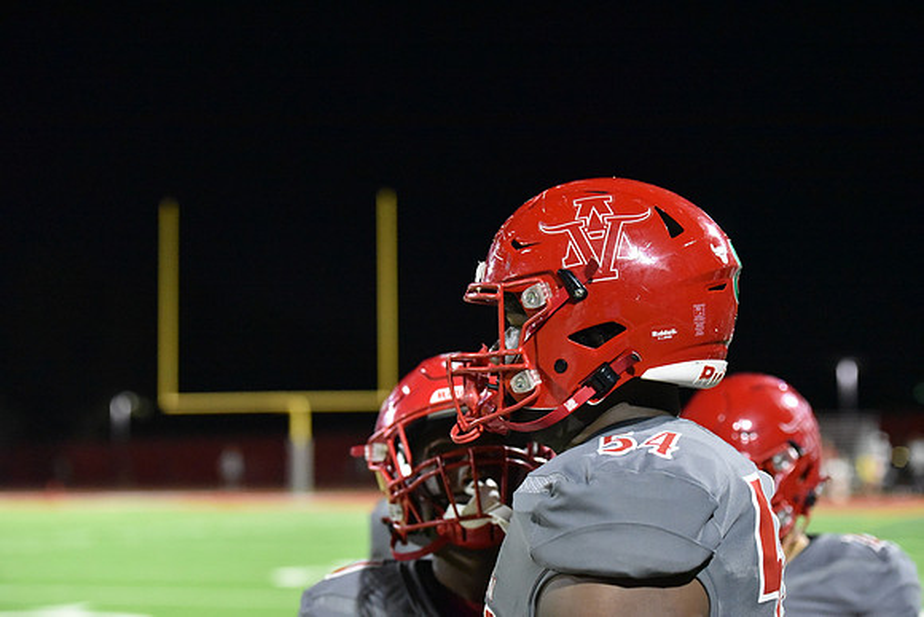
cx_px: 462
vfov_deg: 15.2
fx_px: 2310
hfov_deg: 22.6
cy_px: 308
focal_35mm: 90
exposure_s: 1/640
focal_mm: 90
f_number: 2.8
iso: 12800
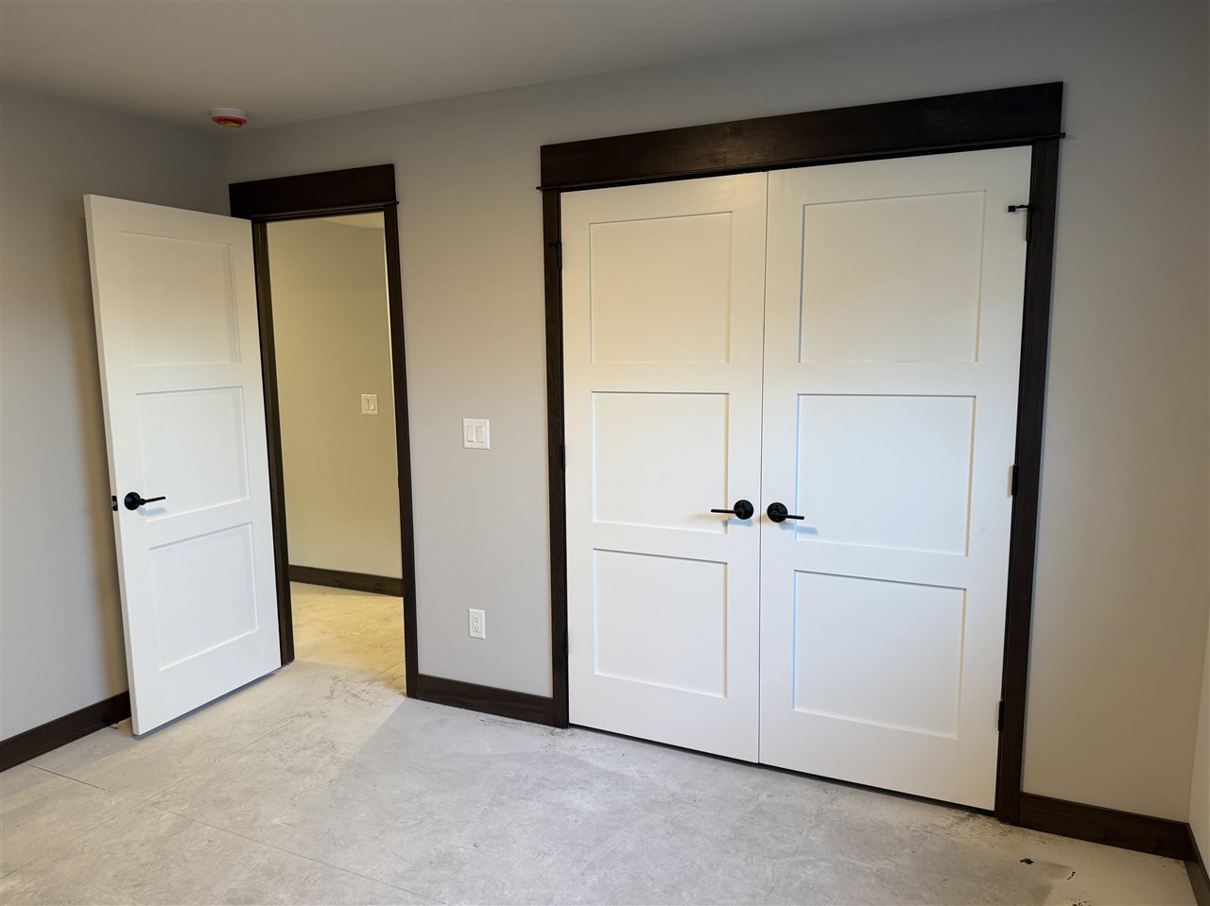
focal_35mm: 24
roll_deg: +0.9
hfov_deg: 71.6
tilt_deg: -6.8
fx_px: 839
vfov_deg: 56.8
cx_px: 605
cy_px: 453
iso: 125
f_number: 1.78
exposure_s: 1/60
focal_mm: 6.76
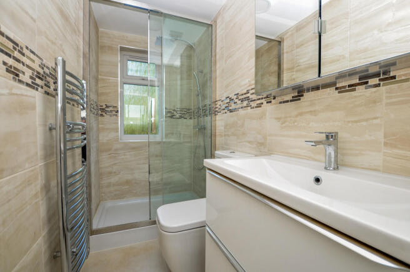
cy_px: 136
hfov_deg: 100.4
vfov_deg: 77.2
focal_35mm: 15
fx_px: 171
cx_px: 205
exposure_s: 1/100
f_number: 5
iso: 400
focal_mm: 10
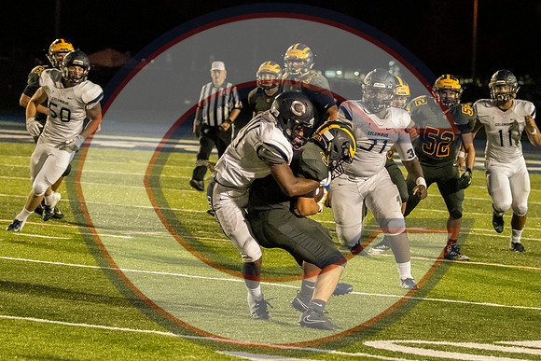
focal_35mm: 217
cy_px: 110
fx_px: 3267
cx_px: 332
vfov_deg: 6.3
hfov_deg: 9.5
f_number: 2.8
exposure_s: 1/1600
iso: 10000
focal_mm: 80
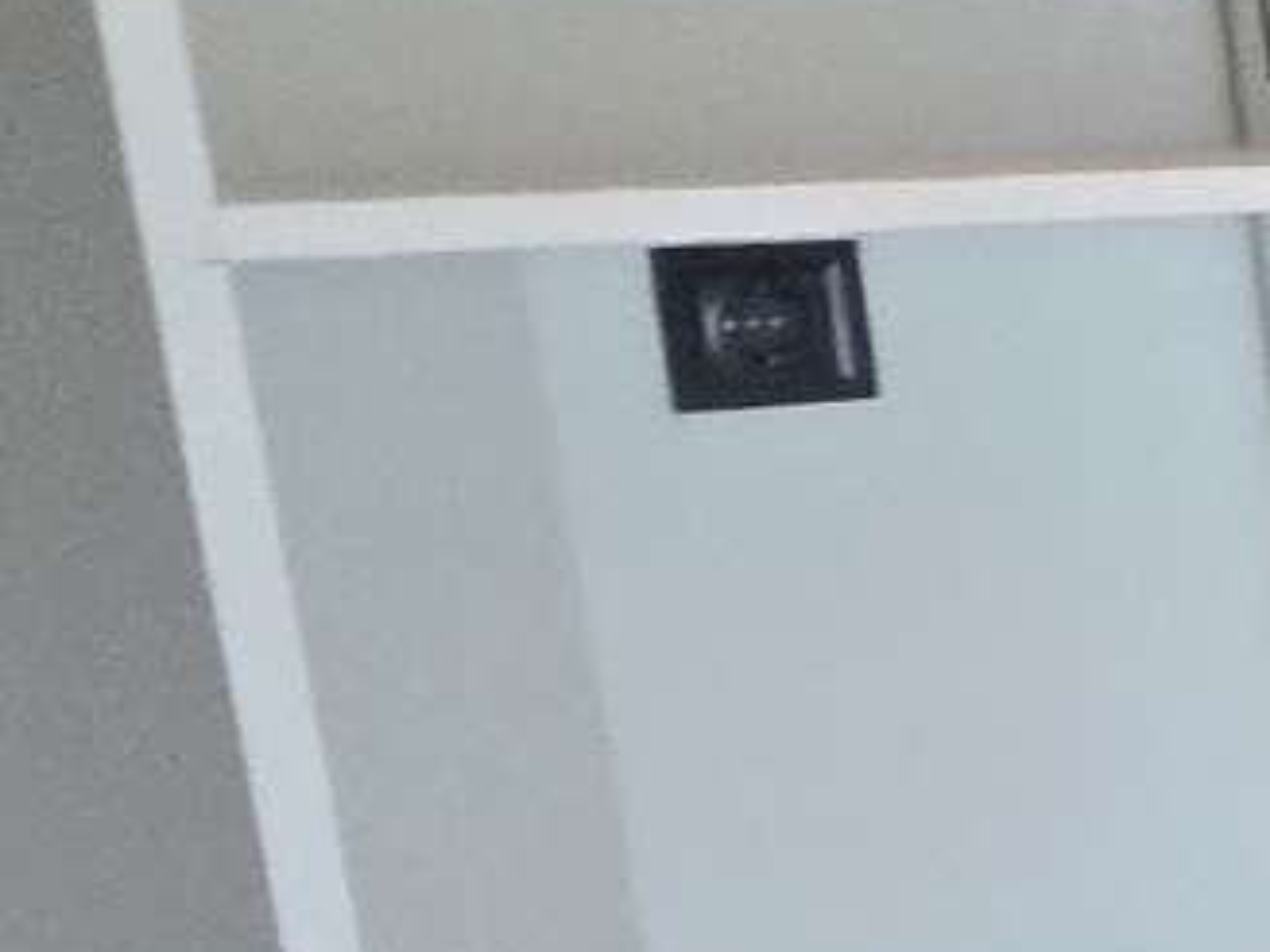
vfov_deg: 19.3
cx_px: 3469
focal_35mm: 76
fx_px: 2788
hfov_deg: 12.9
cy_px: 631
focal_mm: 2.2
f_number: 2.2
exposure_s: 1/50
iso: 500
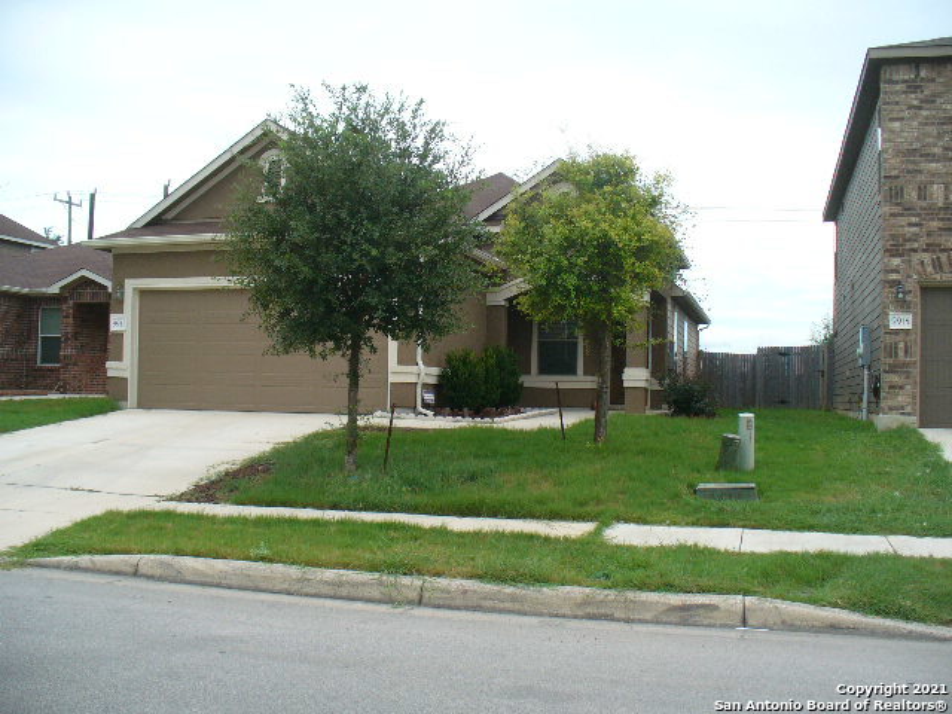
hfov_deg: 50.1
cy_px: 357
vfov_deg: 38.7
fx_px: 1018
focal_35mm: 37
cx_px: 476
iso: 80
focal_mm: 6.1
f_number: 2.8
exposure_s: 1/250
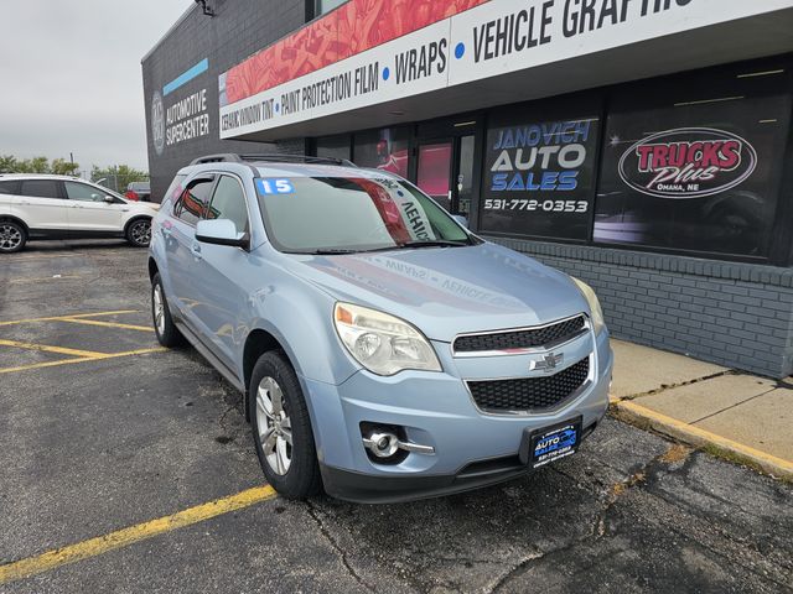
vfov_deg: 58.9
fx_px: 527
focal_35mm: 23
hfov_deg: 73.9
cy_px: 297
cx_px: 396
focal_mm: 6.3
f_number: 1.7
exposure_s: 1/476
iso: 10
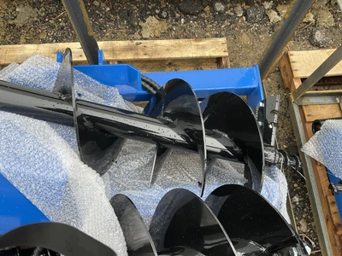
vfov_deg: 48.2
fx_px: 287
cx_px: 171
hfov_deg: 61.7
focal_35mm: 29
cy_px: 128
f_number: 1.8
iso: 20
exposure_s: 1/145
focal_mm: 3
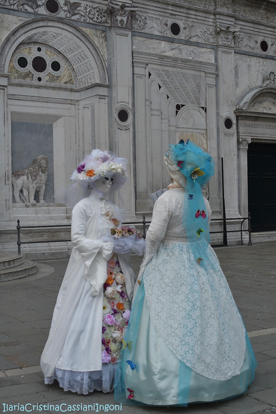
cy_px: 207
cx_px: 138
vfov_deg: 37.9
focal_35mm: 52
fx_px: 604
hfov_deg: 25.8
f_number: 7.1
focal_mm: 35
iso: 1100
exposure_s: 1/50
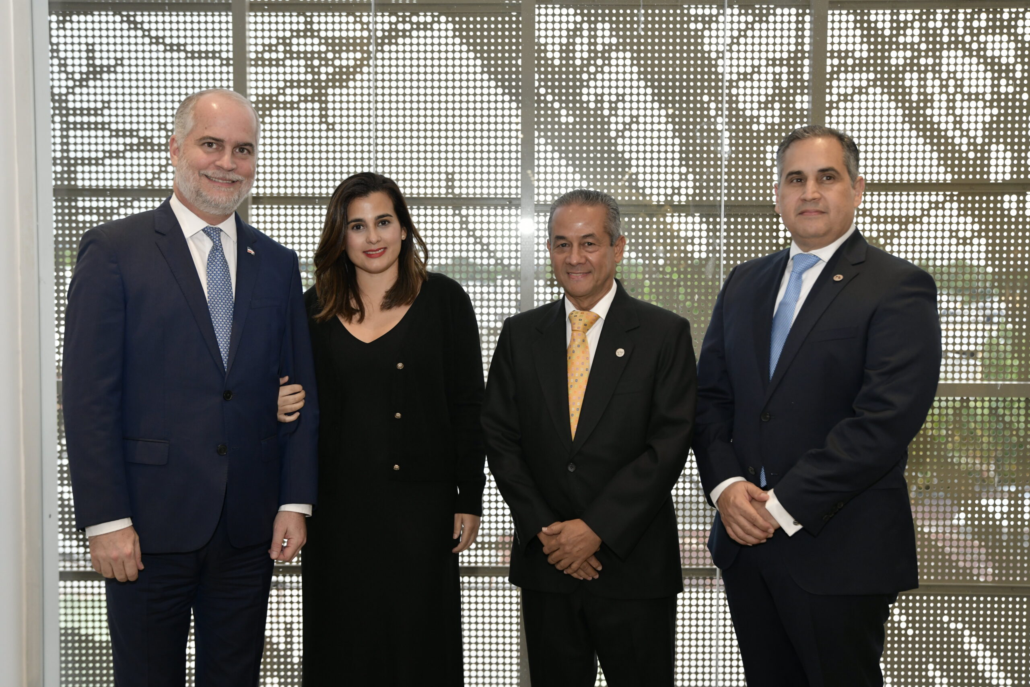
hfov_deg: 48.5
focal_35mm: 40
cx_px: 515
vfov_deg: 33.4
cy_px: 344
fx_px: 1144
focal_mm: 40
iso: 1600
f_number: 4
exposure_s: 1/125
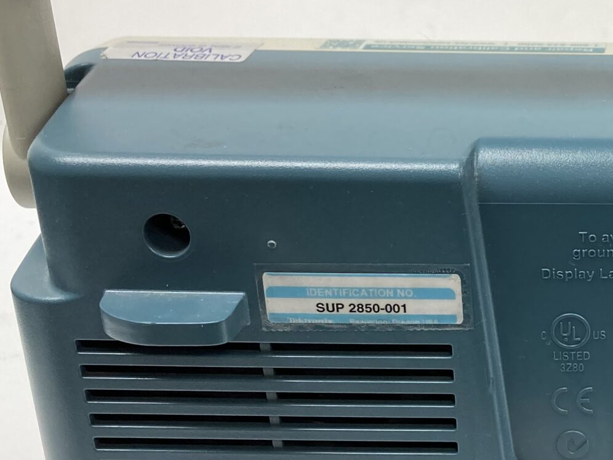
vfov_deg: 20.4
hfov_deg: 24.7
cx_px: 719
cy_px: 241
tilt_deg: -20.9
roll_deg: -1.3
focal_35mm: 72
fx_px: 1275
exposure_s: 1/60
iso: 50
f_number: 1.8
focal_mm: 3.99
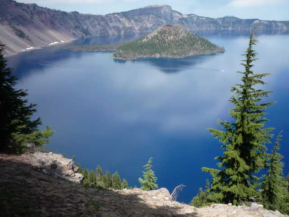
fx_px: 267
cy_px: 108
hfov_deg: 56.8
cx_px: 144
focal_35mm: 32
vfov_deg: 44.2
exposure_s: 1/400
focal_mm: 5.2
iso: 100
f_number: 4.5
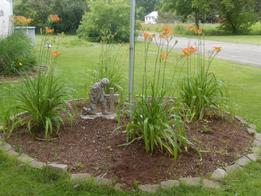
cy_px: 98
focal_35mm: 45
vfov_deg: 32.2
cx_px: 130
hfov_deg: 42.1
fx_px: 339
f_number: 4.3
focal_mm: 8.1
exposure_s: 1/160
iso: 125
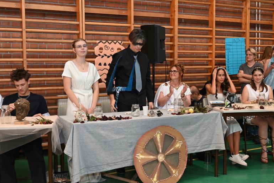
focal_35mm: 45
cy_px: 92
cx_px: 142
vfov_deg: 29.9
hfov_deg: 43.6
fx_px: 343
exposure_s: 1/125
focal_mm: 43
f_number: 5.3
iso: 1600
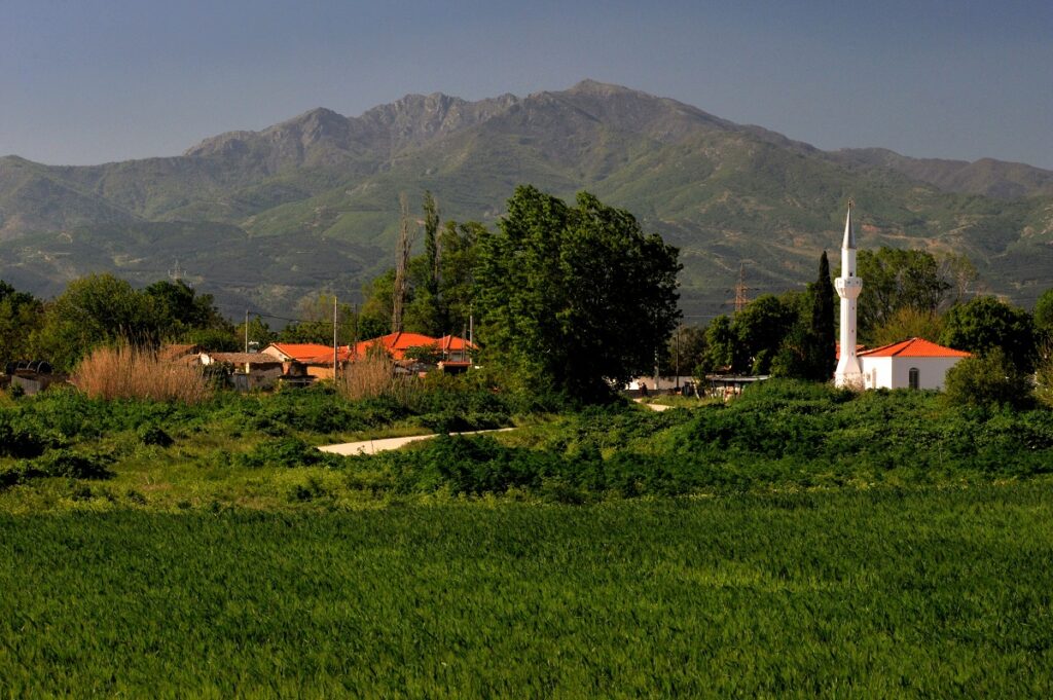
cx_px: 526
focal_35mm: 105
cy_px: 350
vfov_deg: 13.0
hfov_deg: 19.5
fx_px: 3069
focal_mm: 105
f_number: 16
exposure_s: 1/500
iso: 800
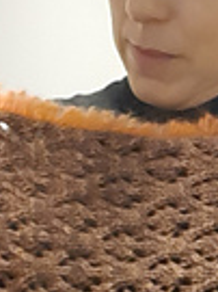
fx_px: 1236
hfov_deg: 10.0
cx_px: 190
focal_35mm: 147
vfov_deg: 12.8
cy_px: 437
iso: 400
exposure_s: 1/25
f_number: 2
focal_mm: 3.75
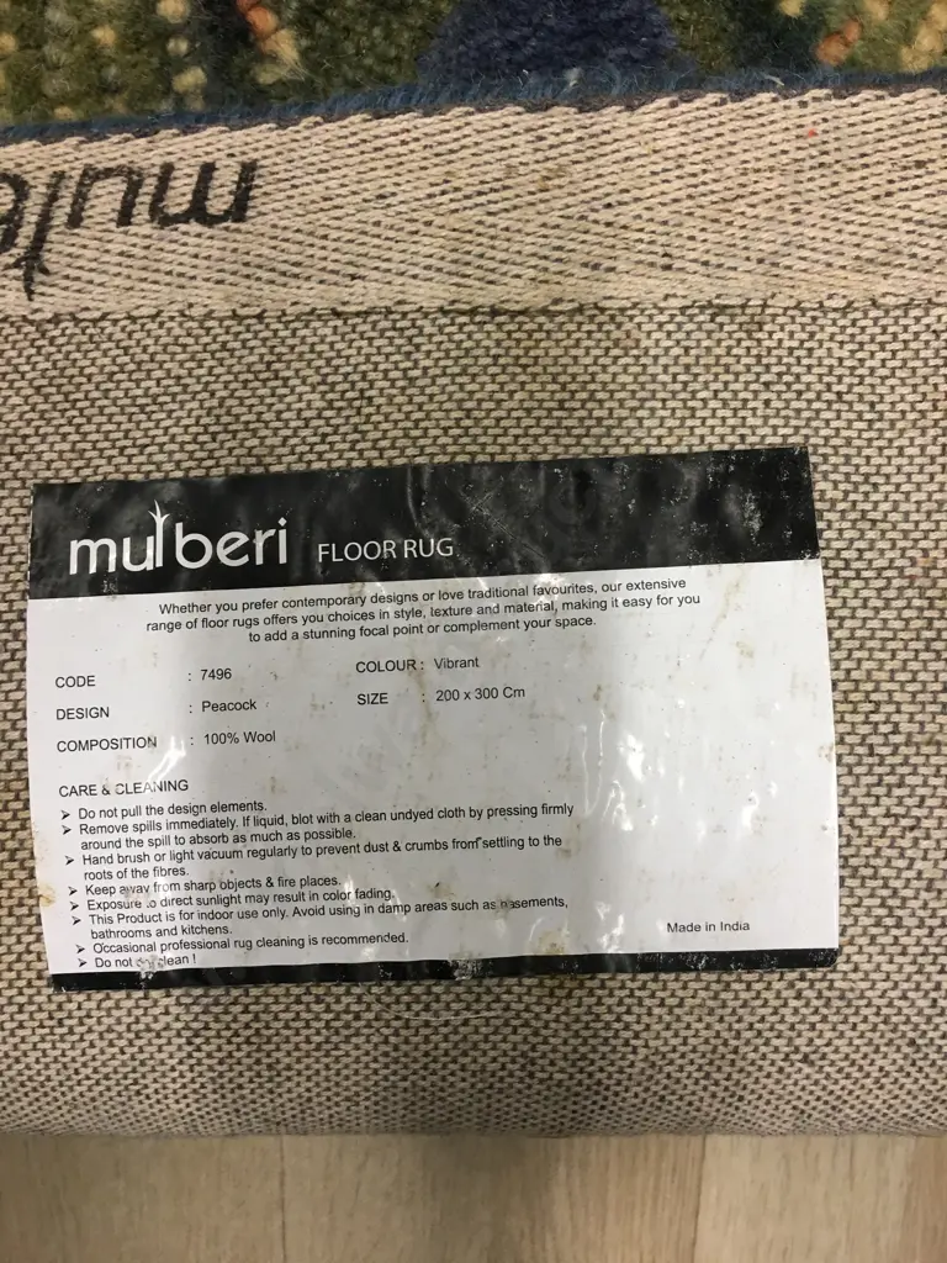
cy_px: 632
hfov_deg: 48.2
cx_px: 474
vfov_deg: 61.7
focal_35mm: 29
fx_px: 1058
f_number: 2.2
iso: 50
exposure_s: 1/33
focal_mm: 4.15
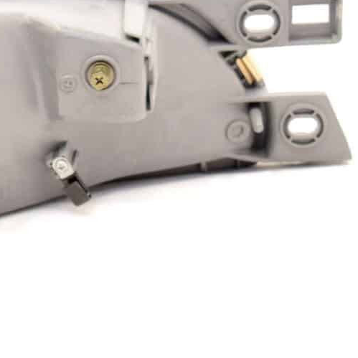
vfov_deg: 16.3
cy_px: 133
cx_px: -125
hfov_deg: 15.4
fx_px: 1252
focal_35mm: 107
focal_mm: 28
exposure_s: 1/100
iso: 400
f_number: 5
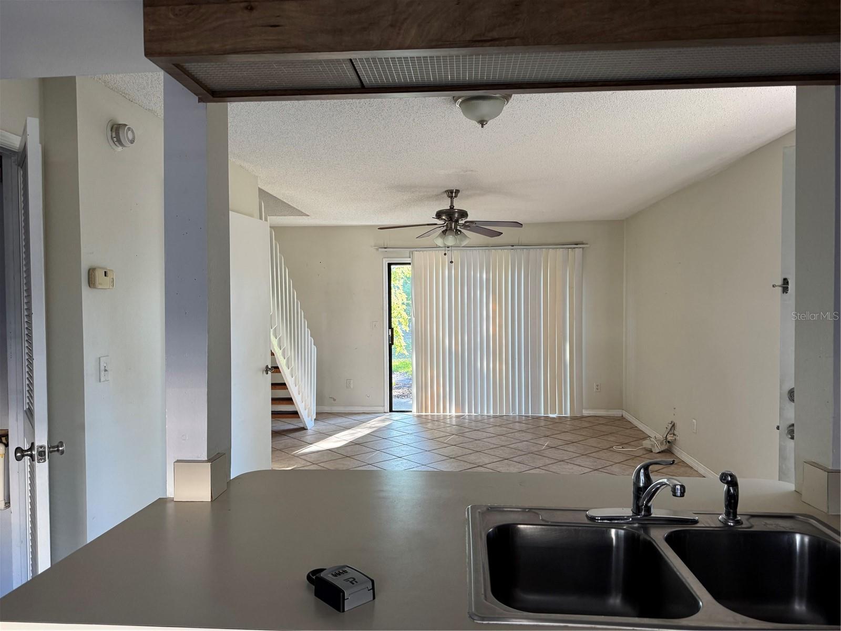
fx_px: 583
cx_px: 420
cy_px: 316
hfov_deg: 71.6
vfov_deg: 56.8
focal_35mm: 24
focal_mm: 6.76
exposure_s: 1/121
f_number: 1.78
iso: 200
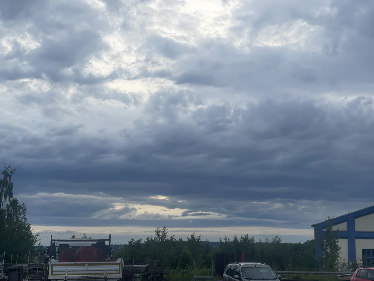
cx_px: 187
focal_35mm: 64
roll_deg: -0.5
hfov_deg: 30.3
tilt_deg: +9.9
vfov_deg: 22.9
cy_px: 140
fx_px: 691
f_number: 2.2
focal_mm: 7.5
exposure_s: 1/99
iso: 25
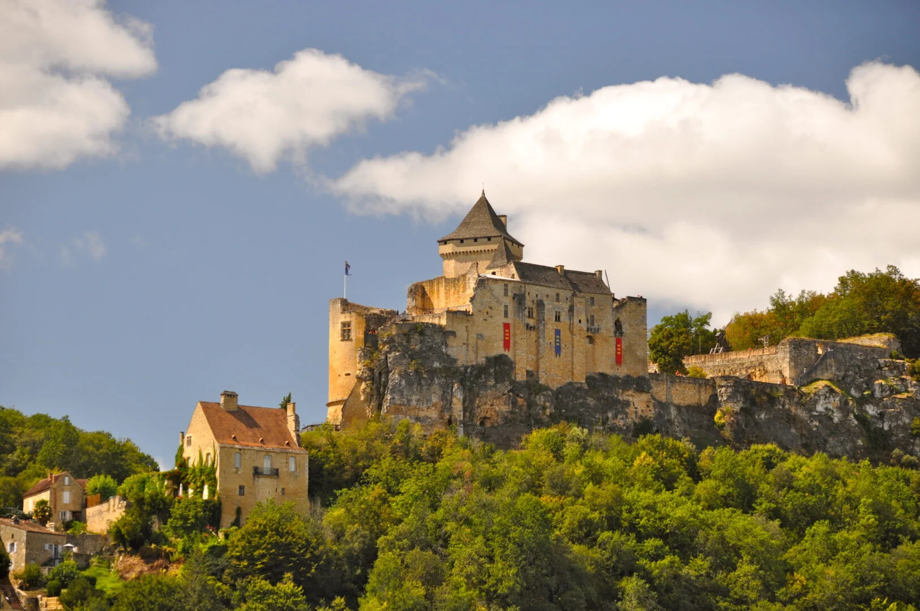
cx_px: 460
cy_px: 306
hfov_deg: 13.1
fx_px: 4020
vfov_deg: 8.7
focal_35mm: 158
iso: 200
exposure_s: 1/250
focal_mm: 105
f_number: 5.3
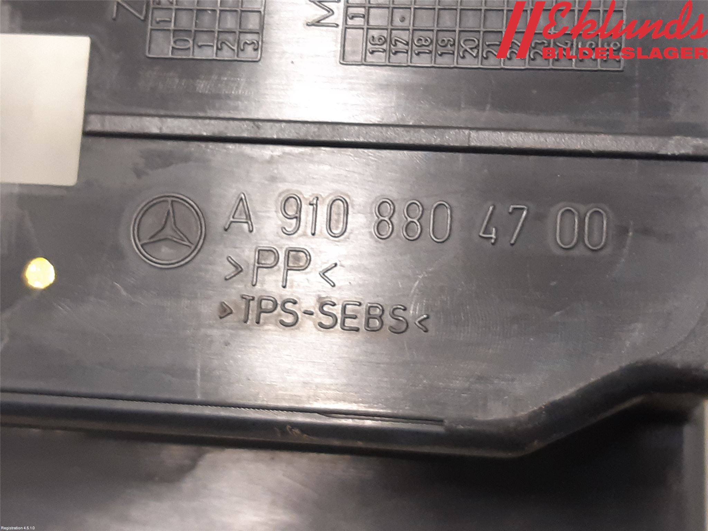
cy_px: 266
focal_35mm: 26
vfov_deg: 53.1
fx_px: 532
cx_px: 354
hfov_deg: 67.3
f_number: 1.7
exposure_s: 1/25
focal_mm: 3.93
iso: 200
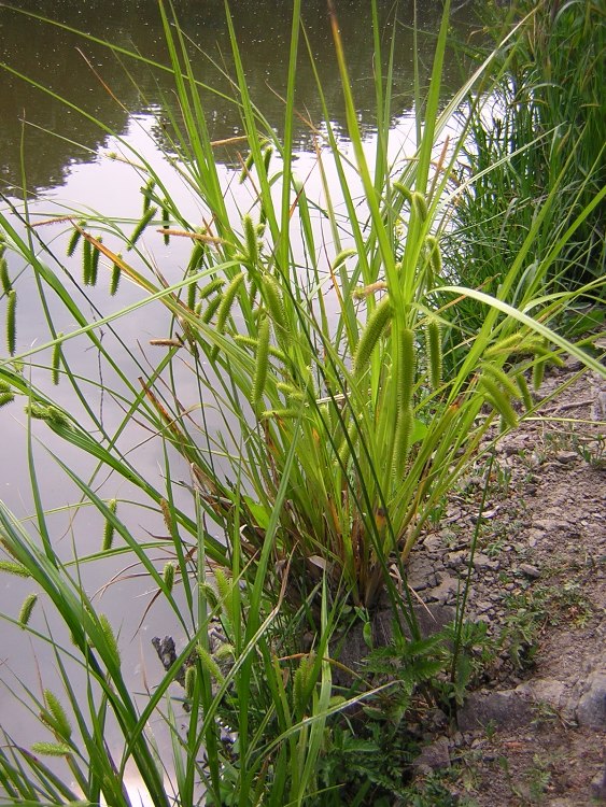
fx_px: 840
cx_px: 303
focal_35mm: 36
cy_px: 404
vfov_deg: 51.3
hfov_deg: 39.7
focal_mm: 4.7
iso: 100
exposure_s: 1/538
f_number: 2.6
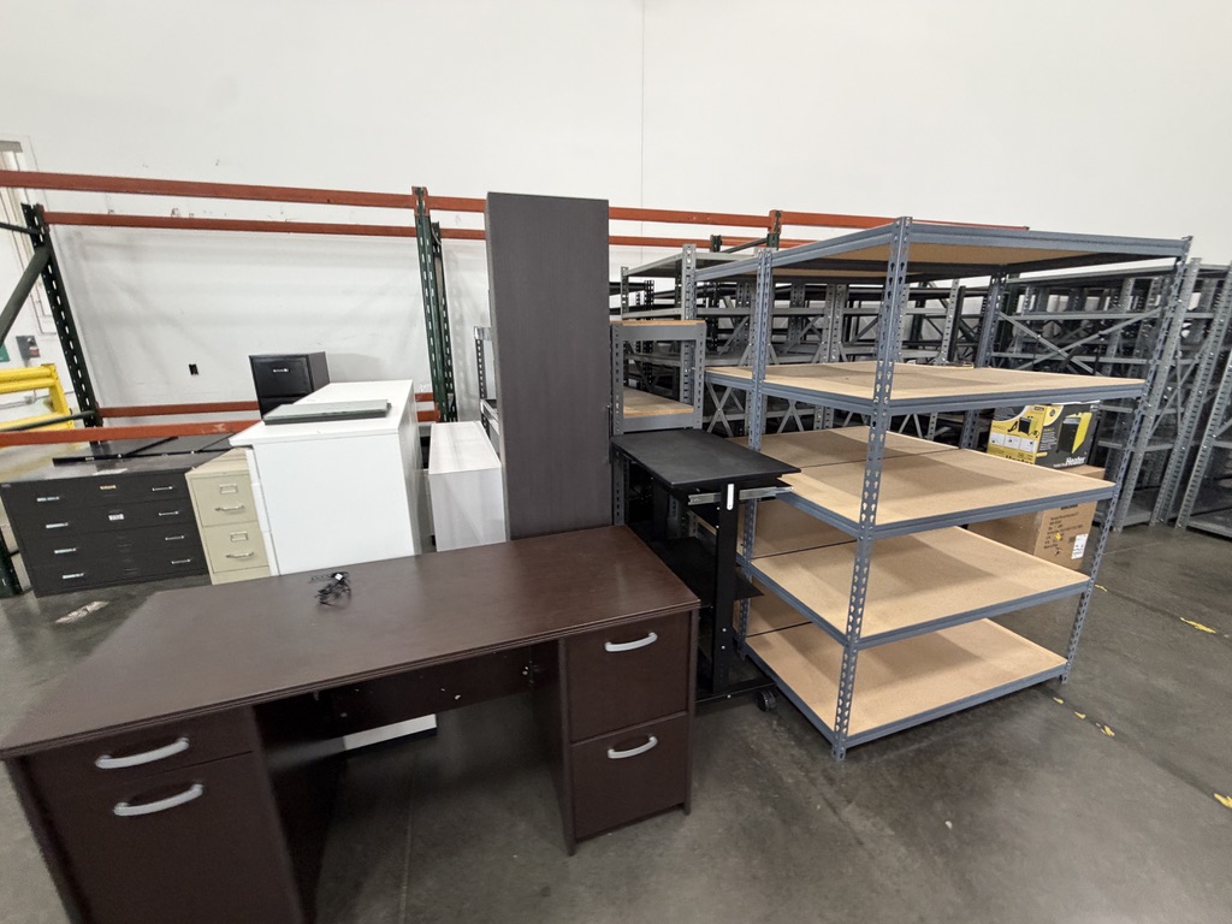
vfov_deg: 85.7
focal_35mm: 14
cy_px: 462
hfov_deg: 102.1
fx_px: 498
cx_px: 616
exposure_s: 1/60
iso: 200
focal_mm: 2.22
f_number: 2.2
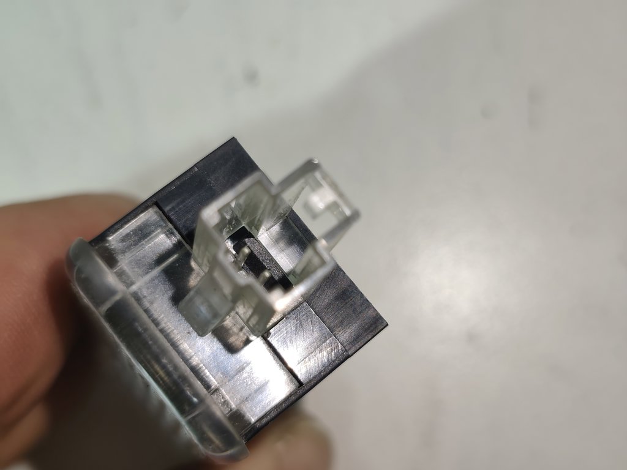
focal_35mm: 46
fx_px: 833
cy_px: 235
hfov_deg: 41.2
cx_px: 314
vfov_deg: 31.5
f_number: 1.7
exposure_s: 1/100
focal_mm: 6.07
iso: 200
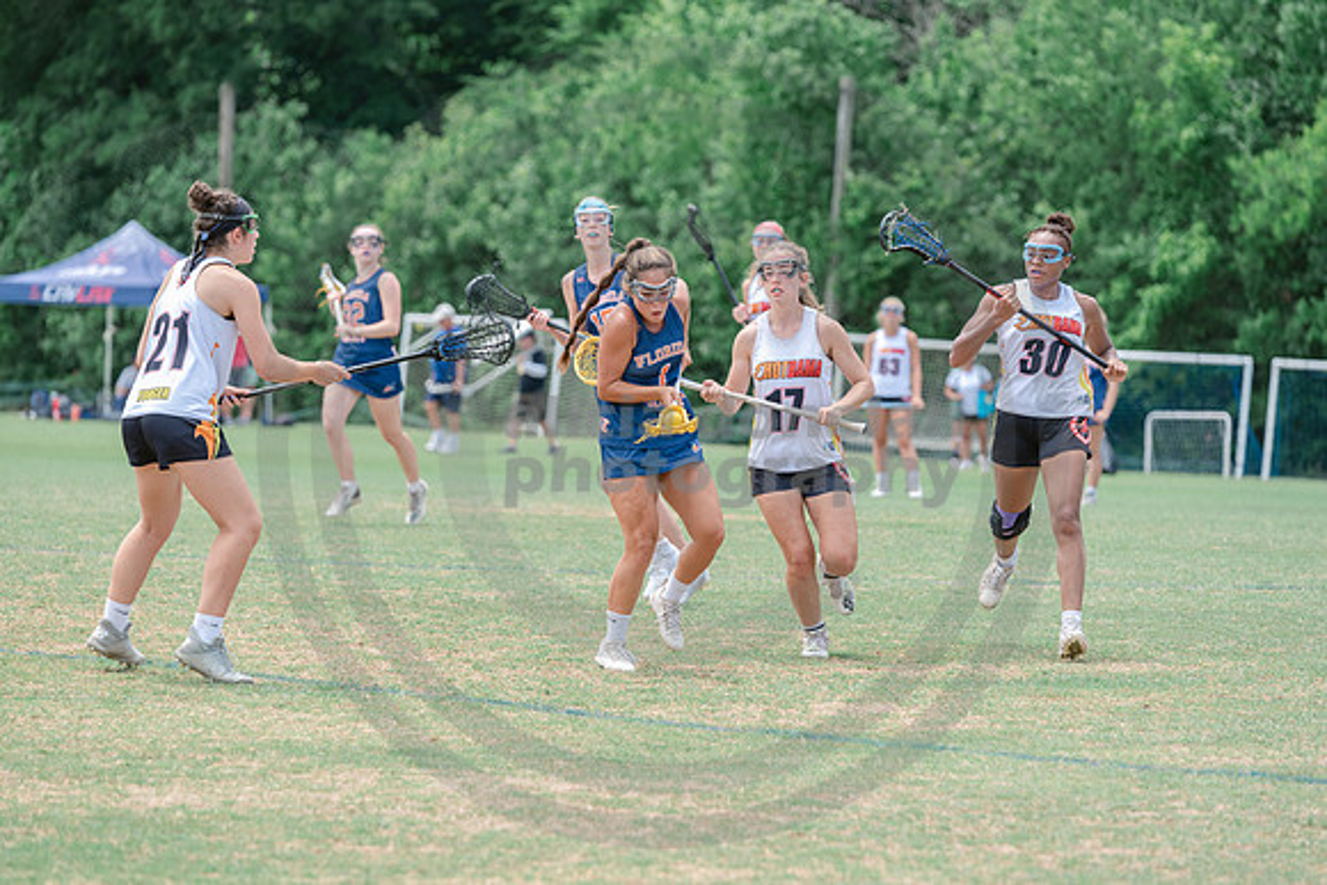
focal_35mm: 200
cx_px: 664
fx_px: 7374
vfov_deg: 6.9
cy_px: 442
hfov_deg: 10.3
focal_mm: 200
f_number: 4.5
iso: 400
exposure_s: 1/1250
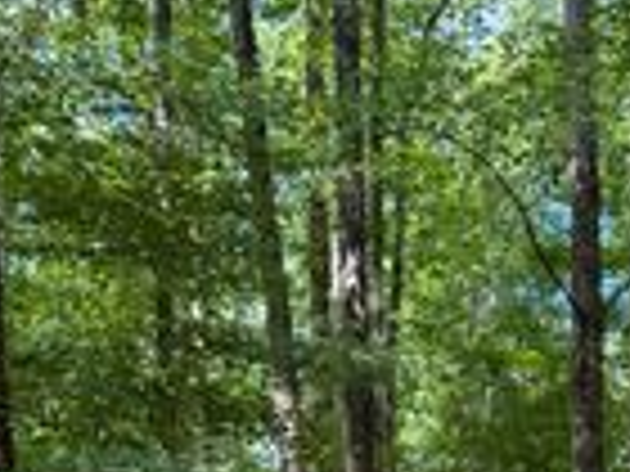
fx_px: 1565
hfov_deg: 22.4
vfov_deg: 15.2
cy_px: 807
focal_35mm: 86
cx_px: 513
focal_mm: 6.76
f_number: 1.78
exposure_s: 1/301
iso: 100
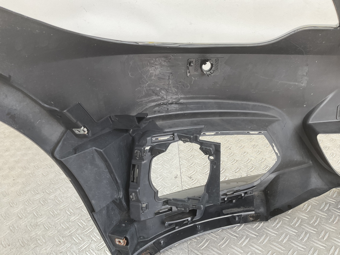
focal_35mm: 29
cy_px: 128
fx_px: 285
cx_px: 170
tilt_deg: -30.1
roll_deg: +4.5
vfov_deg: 48.2
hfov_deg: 61.7
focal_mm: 3
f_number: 1.8
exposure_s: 1/100
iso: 32
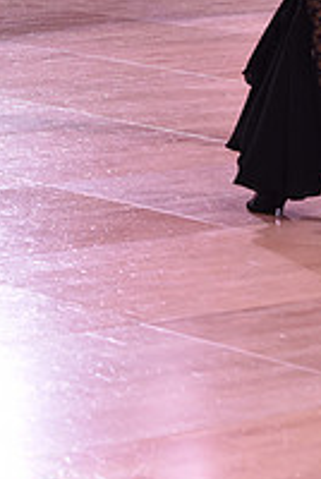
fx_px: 3279
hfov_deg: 5.6
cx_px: 111
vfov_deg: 8.2
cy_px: -170
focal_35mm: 246
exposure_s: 1/250
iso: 1600
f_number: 4.5
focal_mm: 85
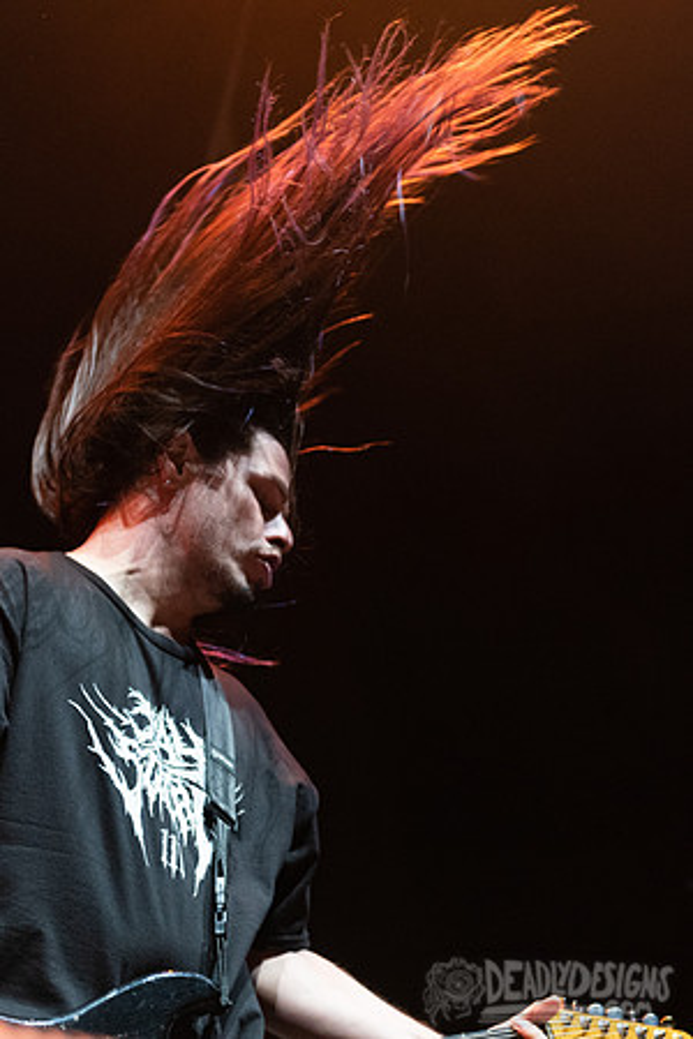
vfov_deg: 24.6
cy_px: 520
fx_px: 2380
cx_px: 438
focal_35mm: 82
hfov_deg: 16.5
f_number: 3.2
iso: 3200
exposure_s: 1/400
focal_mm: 55
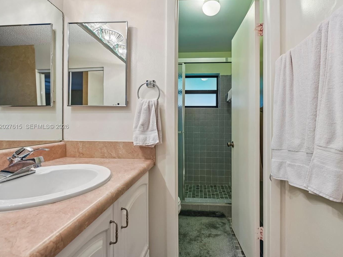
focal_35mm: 18
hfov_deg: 87.4
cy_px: 127
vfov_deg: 71.6
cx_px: 191
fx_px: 178
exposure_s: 1/15
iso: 360
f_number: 8
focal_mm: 16
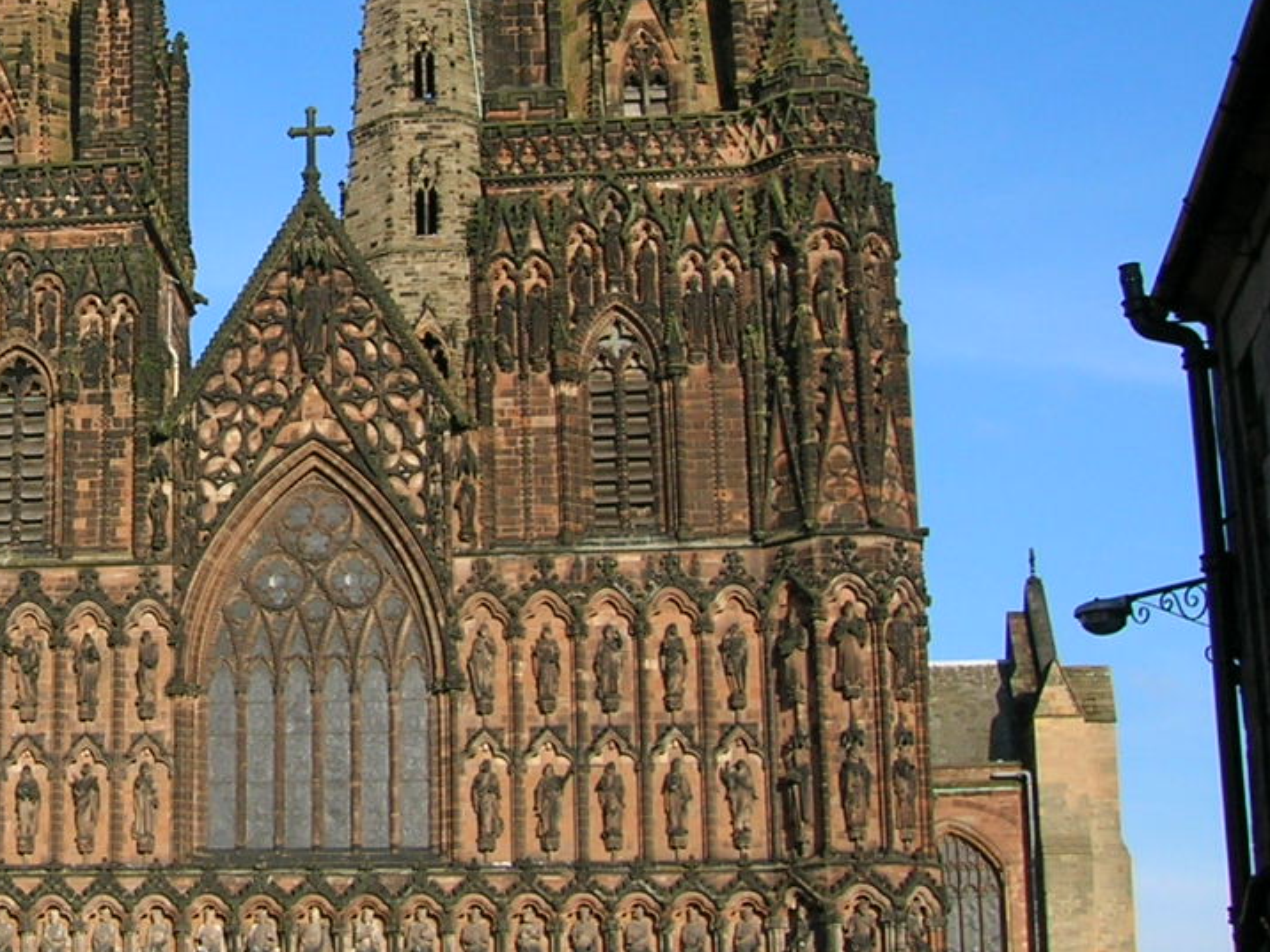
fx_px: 2788
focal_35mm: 76
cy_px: 305
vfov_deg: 19.3
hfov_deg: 24.4
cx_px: -21
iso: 50
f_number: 4.9
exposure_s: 1/287
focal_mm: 5.7
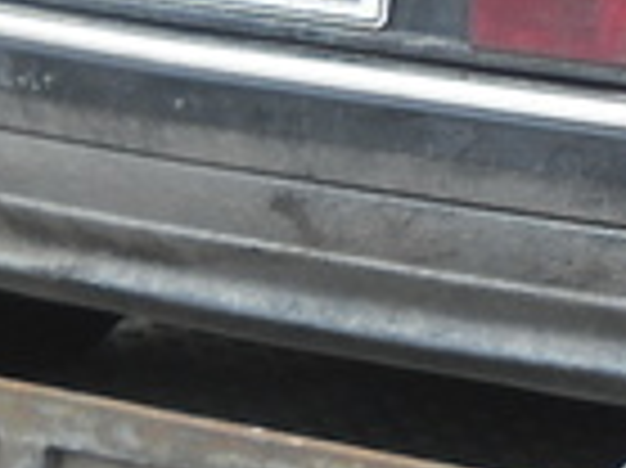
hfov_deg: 8.2
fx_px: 4228
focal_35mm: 234
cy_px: 99
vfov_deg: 6.3
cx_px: 1108
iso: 64
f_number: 3.1
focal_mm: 6.72
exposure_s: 1/141
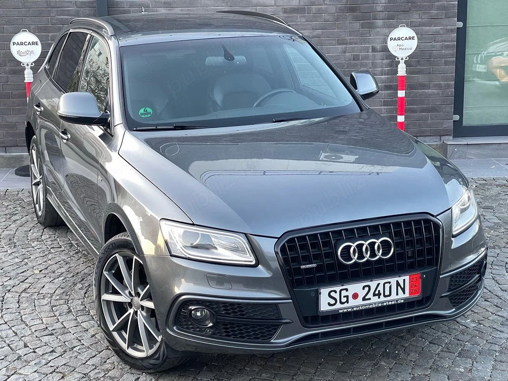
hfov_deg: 30.3
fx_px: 939
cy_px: 190
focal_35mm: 64
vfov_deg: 22.9
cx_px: 254
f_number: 2.2
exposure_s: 1/99
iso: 200
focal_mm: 7.5
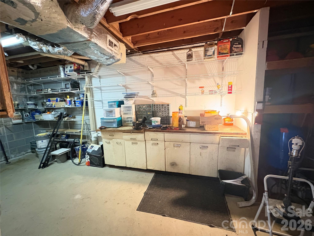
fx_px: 127
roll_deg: +2.2
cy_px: 118
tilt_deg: -6.9
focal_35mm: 14
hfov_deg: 102.1
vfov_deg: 85.7
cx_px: 157
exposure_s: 1/24
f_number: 2.2
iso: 1600
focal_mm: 2.22
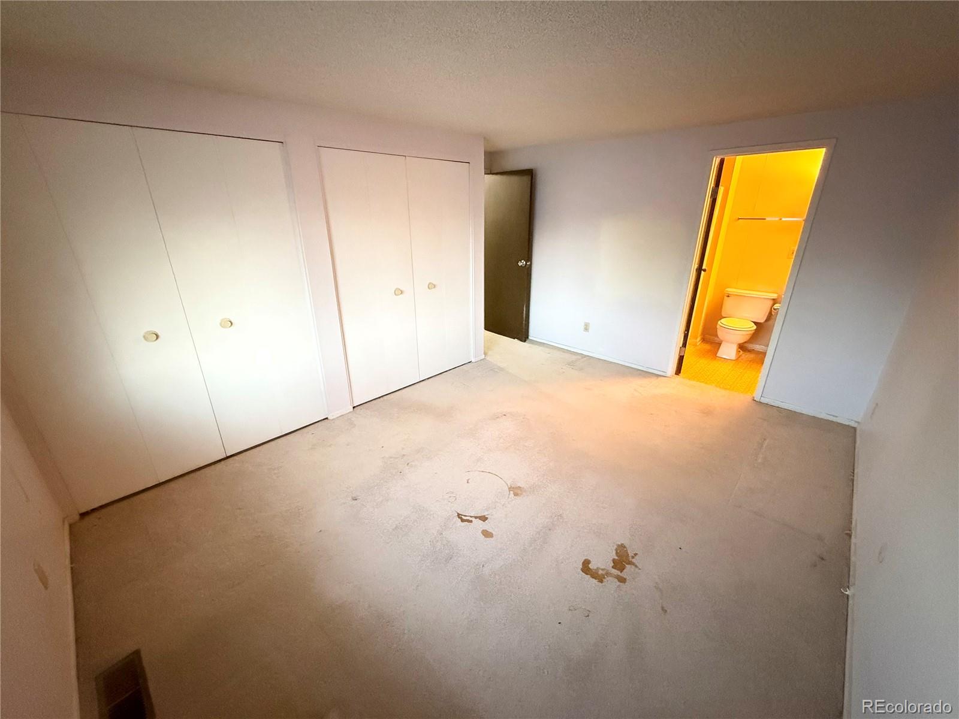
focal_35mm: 14
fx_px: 388
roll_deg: +0.4
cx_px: 480
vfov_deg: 85.7
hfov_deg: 102.1
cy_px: 360
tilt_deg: -20.8
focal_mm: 2.22
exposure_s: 1/60
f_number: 2.2
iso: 1000
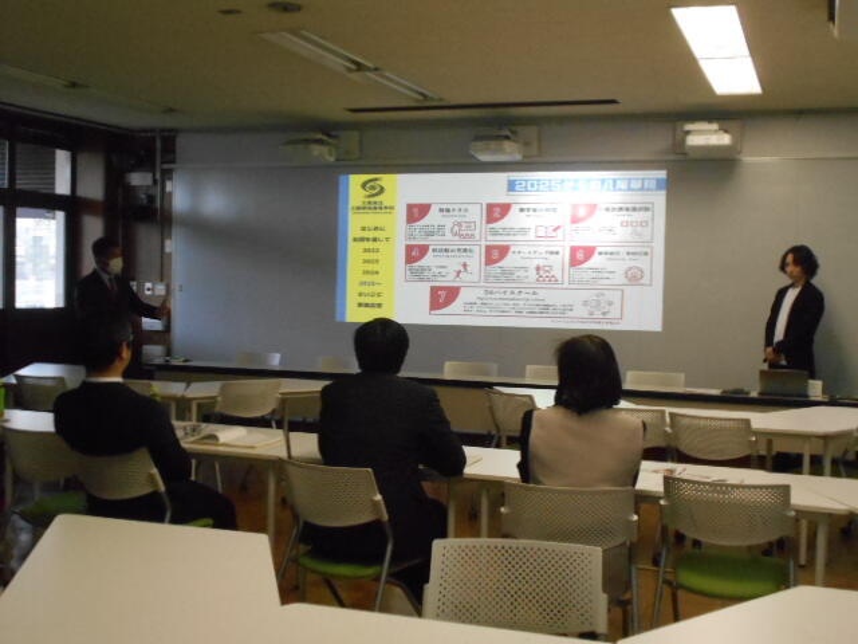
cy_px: 322
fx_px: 1091
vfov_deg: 32.9
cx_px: 429
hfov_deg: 42.9
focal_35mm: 44
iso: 800
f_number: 4.2
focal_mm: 7.7
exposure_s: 1/100
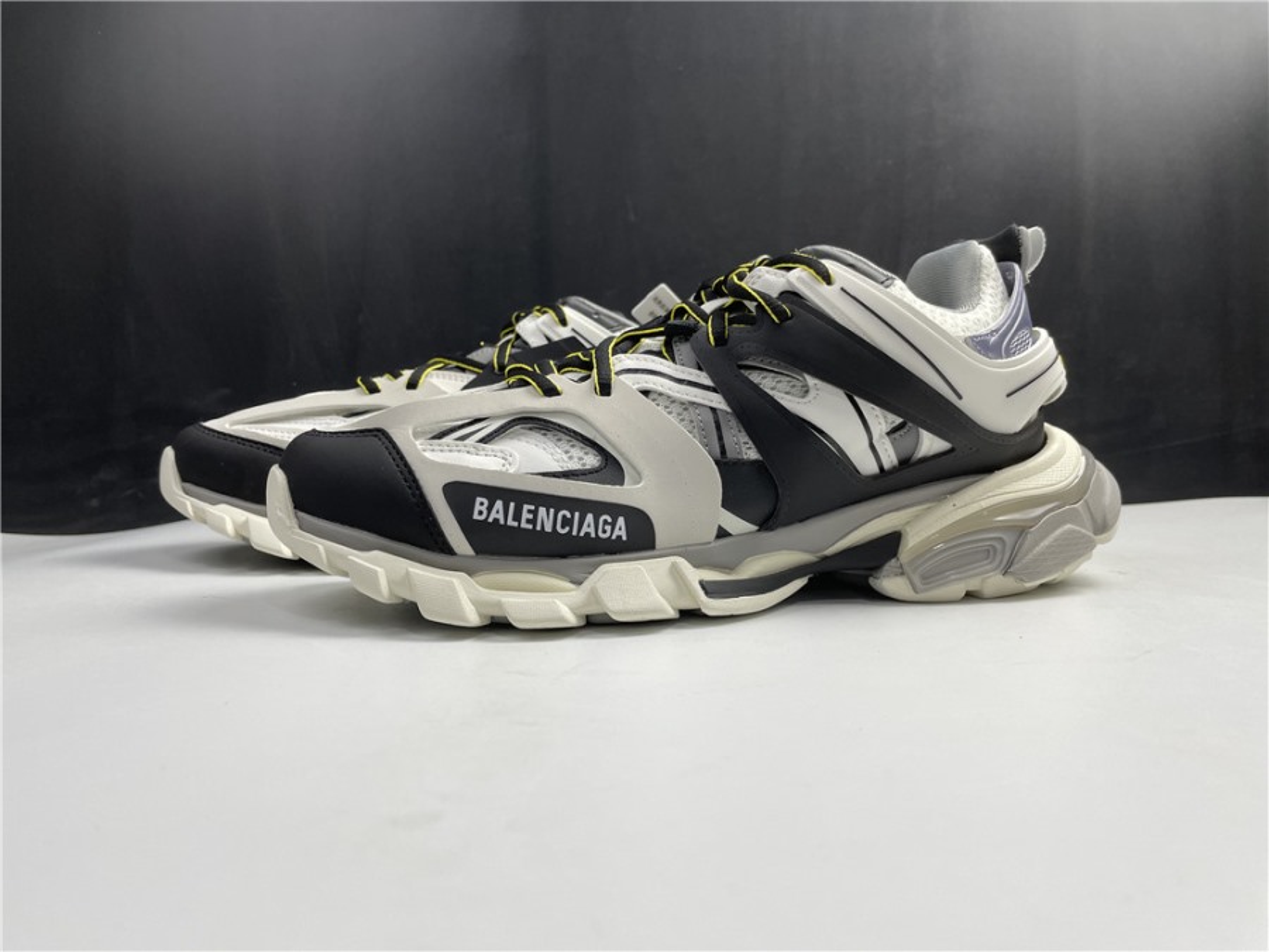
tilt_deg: +0.0
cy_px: 476
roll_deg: +1.6
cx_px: 634
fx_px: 953
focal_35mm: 26
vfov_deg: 53.1
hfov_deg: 67.3
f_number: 1.6
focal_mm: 4.2
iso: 50
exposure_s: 1/100
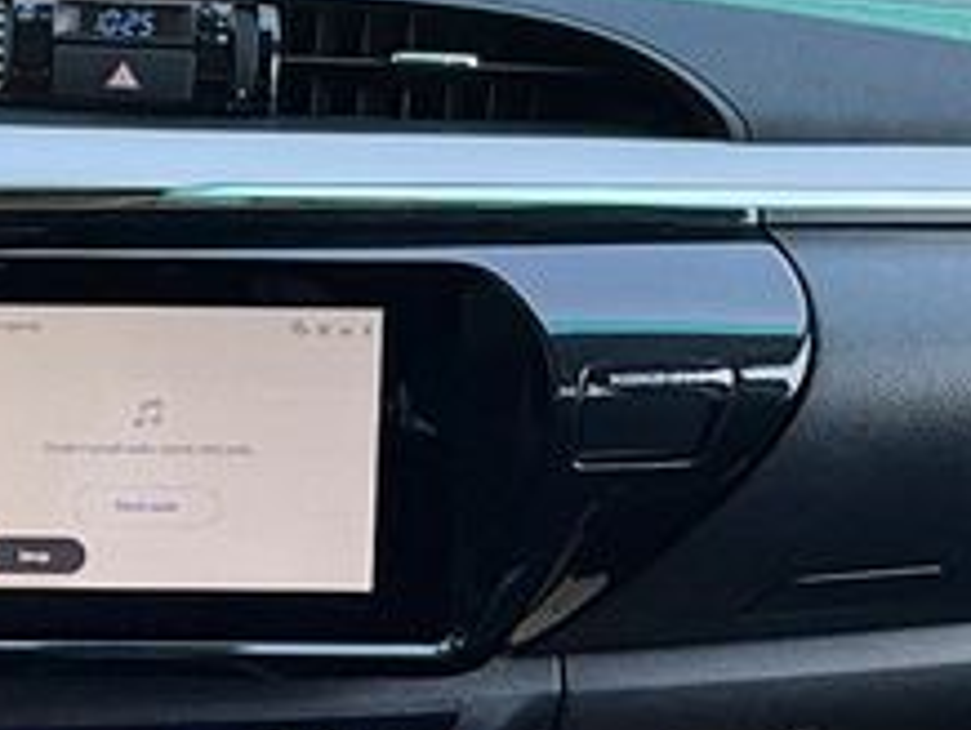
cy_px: 512
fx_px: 2106
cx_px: -58
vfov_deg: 19.6
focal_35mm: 75
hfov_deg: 24.5
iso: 64
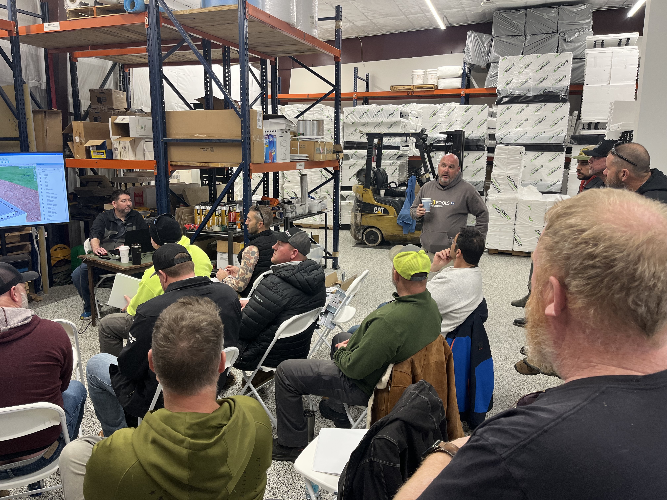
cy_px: 250
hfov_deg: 67.3
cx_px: 334
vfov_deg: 53.1
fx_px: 501
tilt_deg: -11.1
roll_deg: +0.2
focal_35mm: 26
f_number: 1.6
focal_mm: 5.1
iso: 125
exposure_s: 1/120
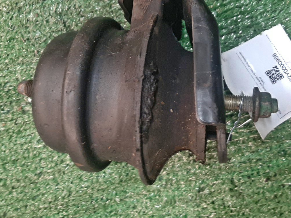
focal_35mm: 37
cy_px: 72
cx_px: 148
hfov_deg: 50.1
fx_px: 311
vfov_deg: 38.2
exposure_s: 1/33
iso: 187
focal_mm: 3.93
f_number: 1.7
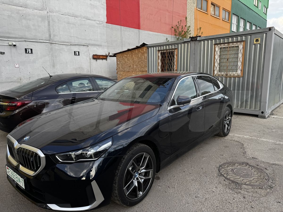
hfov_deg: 71.6
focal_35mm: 24
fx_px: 196
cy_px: 106
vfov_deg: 56.8
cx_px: 142
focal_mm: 6.76
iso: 80
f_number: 1.78
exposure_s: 1/802
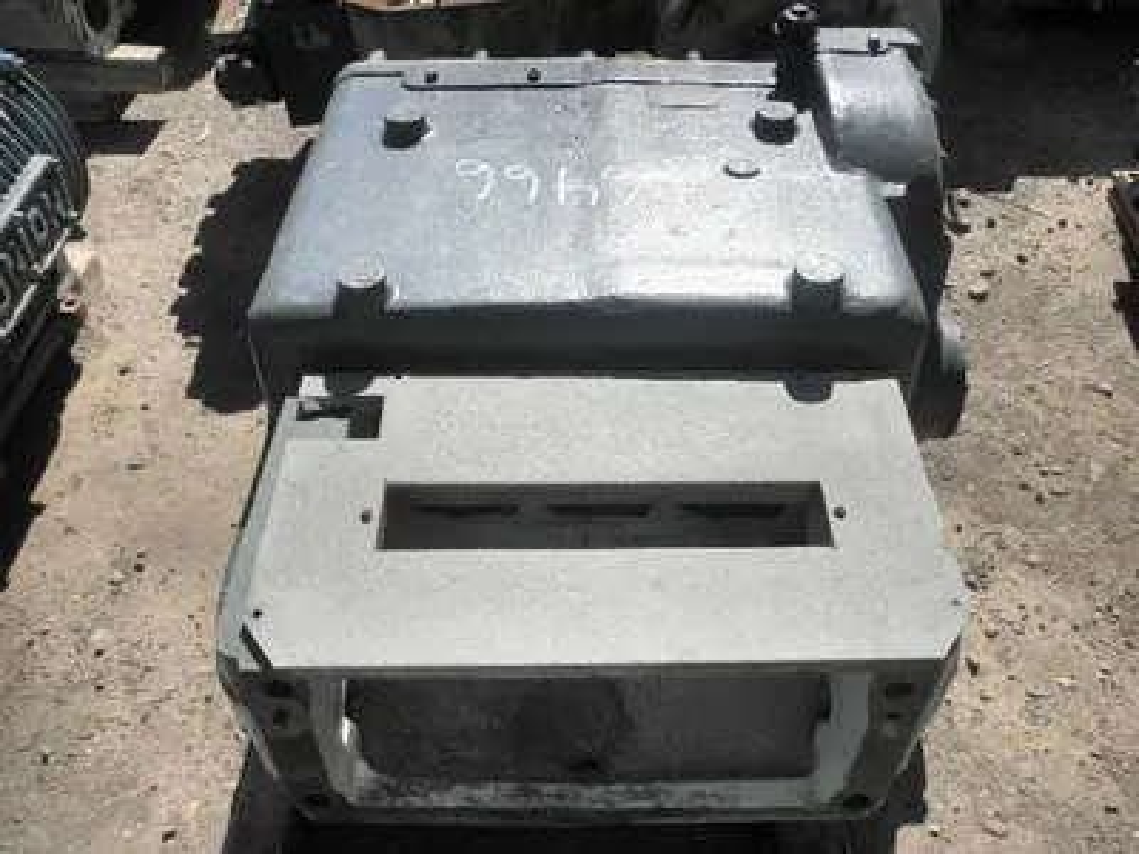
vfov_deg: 40.7
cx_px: 570
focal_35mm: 35
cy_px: 427
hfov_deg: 52.6
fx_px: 1152
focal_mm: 6.1
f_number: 9.1
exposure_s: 1/250
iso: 64
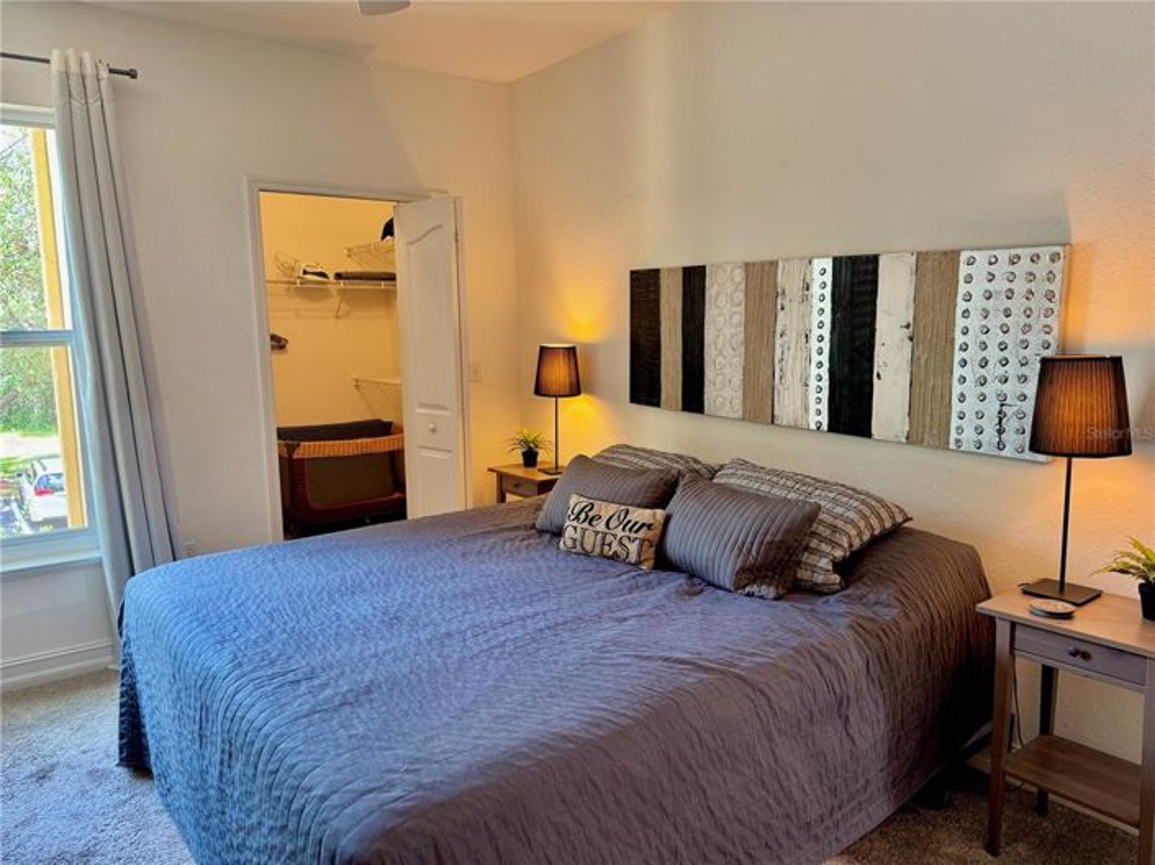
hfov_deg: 71.6
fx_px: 800
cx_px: 578
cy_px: 432
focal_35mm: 24
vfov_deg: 56.8
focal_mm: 6.76
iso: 250
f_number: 1.78
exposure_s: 1/60
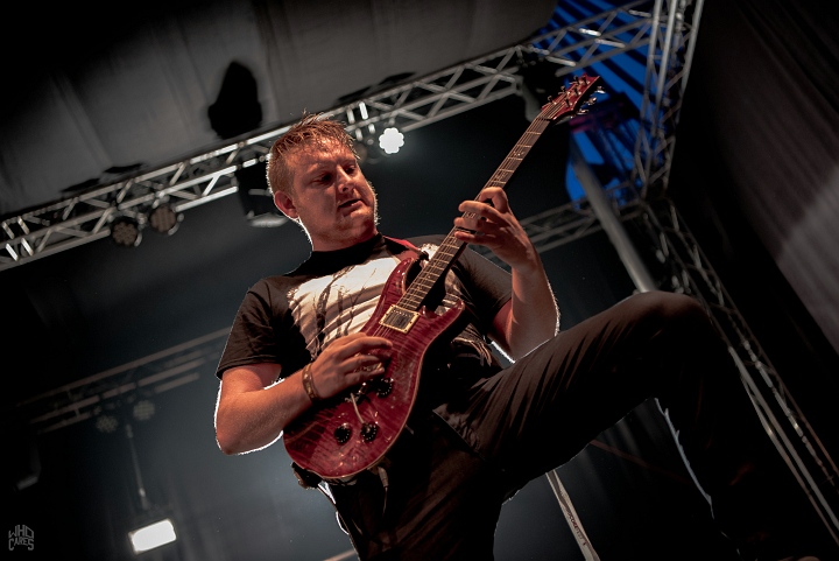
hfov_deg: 41.1
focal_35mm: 48
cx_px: 420
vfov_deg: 28.1
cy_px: 280
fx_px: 1119
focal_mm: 48
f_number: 2.8
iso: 2000
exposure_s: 1/100
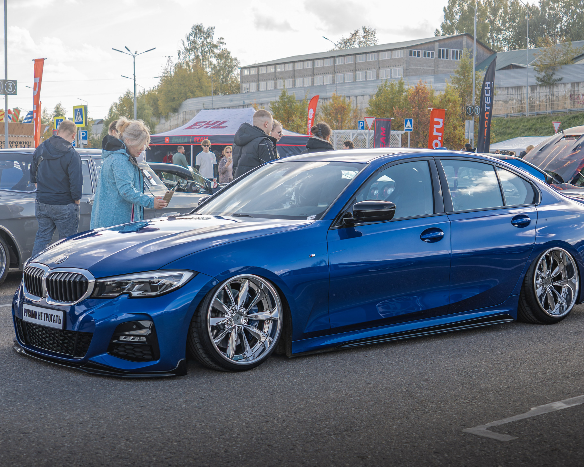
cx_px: 303
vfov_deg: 25.0
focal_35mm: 61
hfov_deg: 31.0
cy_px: 246
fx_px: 1054
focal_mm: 28.4
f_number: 2.8
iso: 100
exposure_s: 1/400
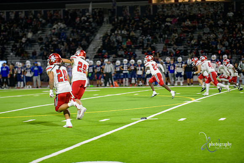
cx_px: 122
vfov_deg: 11.4
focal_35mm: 120
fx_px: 813
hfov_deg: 17.1
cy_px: 82
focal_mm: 120
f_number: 2.8
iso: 2000
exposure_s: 1/250
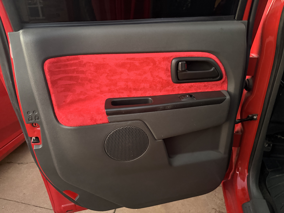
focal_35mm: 24
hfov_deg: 71.6
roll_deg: +0.8
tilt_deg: -22.5
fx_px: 197
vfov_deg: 56.8
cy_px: 106
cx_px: 142
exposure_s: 1/30
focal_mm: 6.76
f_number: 1.78
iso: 1250
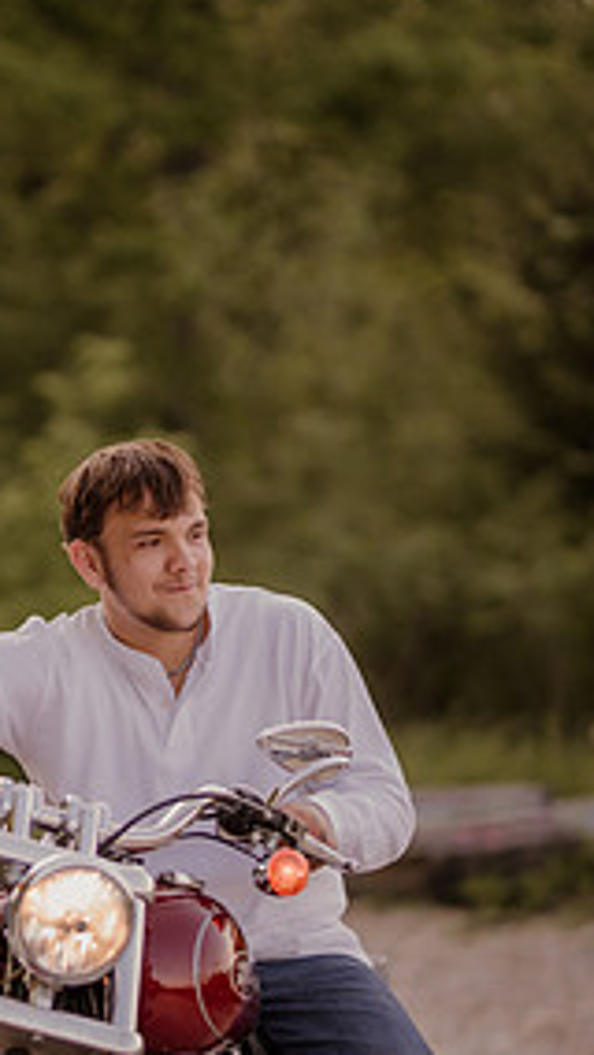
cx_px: 123
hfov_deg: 8.6
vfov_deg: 15.2
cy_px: 661
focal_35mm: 141
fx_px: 3943
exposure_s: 1/500
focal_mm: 85
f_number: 1.4
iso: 100
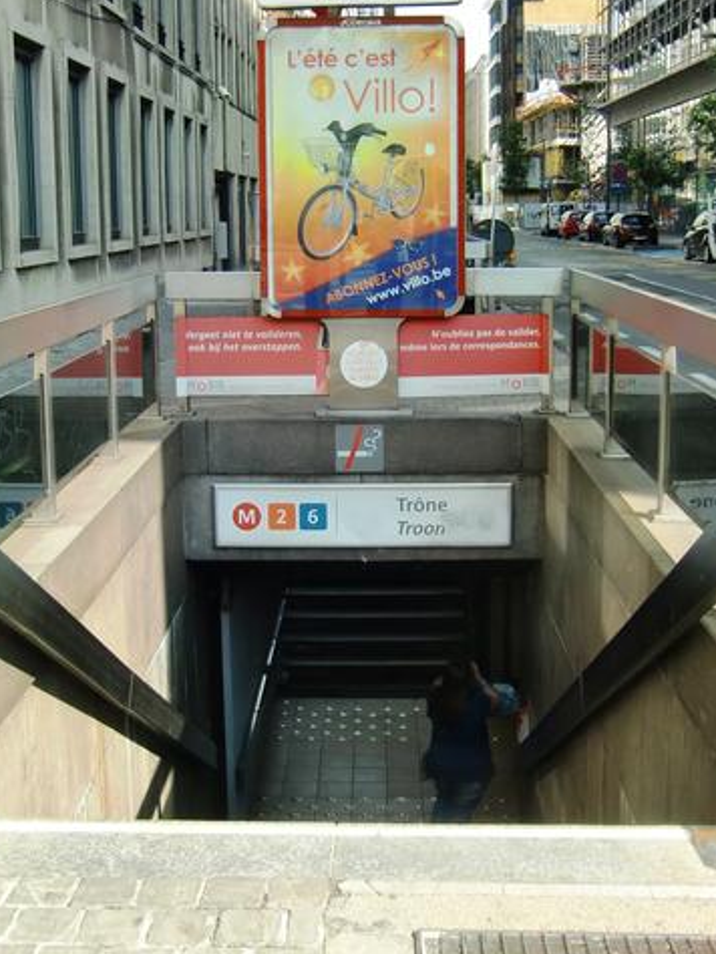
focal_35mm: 43
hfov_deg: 33.6
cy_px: 403
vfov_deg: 43.7
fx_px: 1185
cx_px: 364
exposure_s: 1/320
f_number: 3.6
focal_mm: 6.1
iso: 64
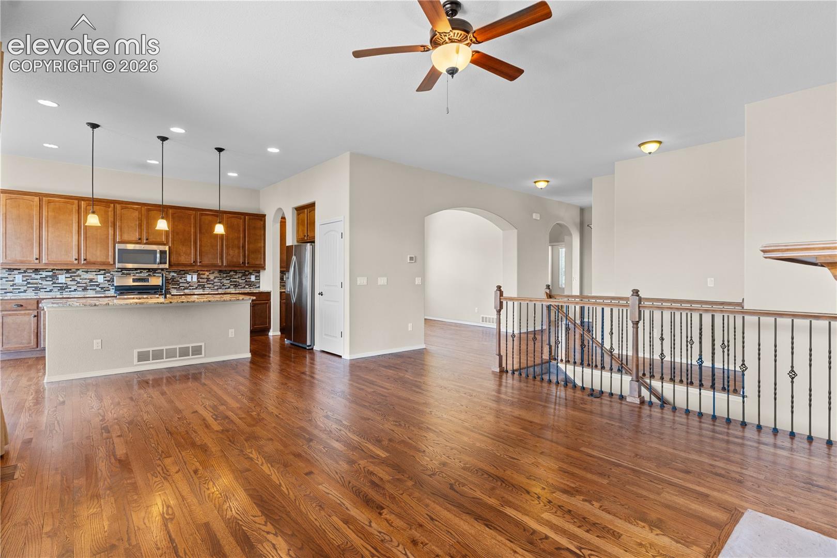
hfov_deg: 93.4
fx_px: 394
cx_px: 418
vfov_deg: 70.6
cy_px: 279
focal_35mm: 17
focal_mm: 11.3
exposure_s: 1/5
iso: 320
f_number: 8
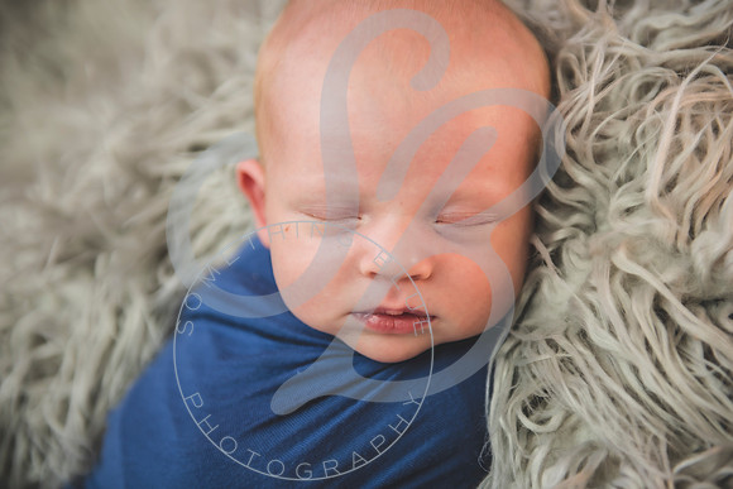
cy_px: 244
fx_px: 1426
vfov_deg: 19.5
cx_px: 366
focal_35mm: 70
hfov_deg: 28.8
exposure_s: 1/125
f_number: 2.8
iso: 100
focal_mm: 70
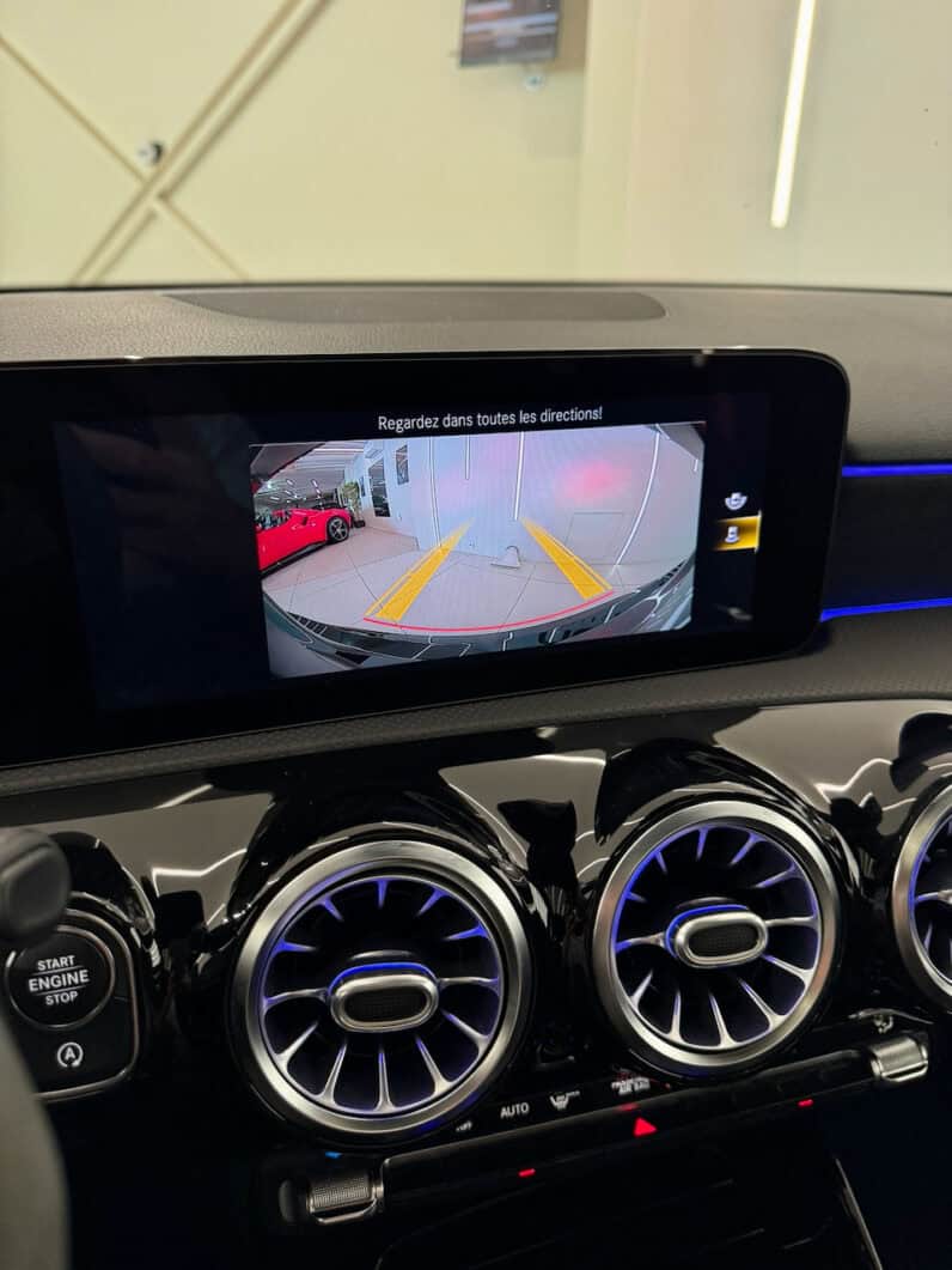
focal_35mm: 24
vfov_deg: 71.6
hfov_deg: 56.8
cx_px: 476
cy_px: 635
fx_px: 880
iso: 200
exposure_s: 1/59
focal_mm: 6.8
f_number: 1.8
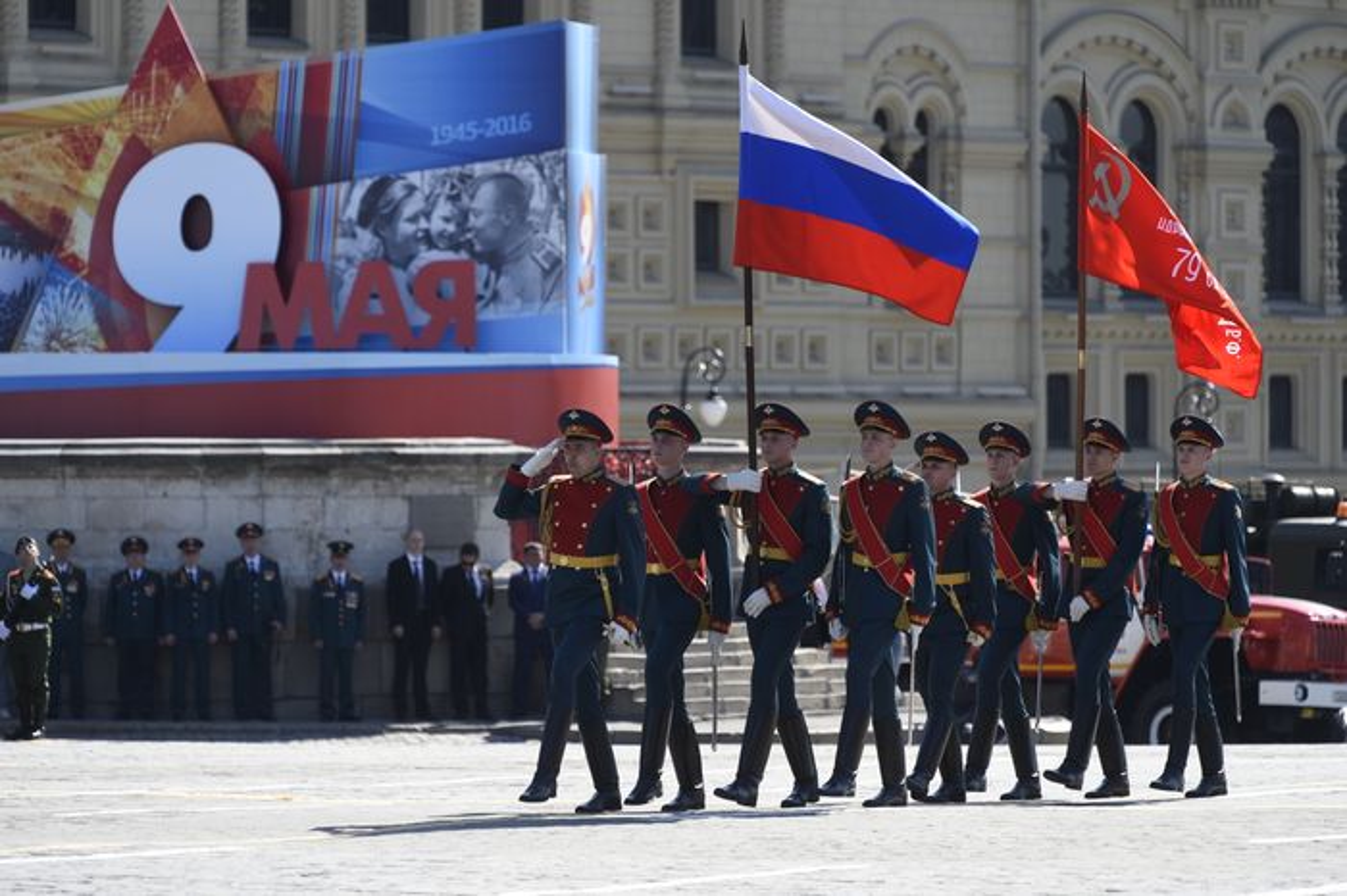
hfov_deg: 7.9
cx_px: 674
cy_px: 448
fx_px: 9723
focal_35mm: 260
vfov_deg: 5.3
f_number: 6.3
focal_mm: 260
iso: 400
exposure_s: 1/1000
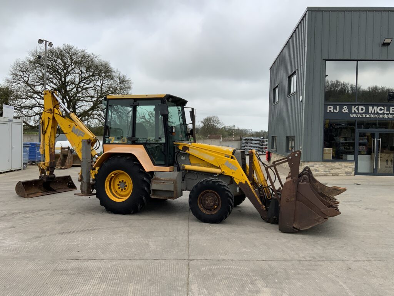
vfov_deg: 48.2
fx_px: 330
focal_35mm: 29
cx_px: 197
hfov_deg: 61.7
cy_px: 148
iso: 16
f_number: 1.8
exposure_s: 1/1490
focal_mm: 3
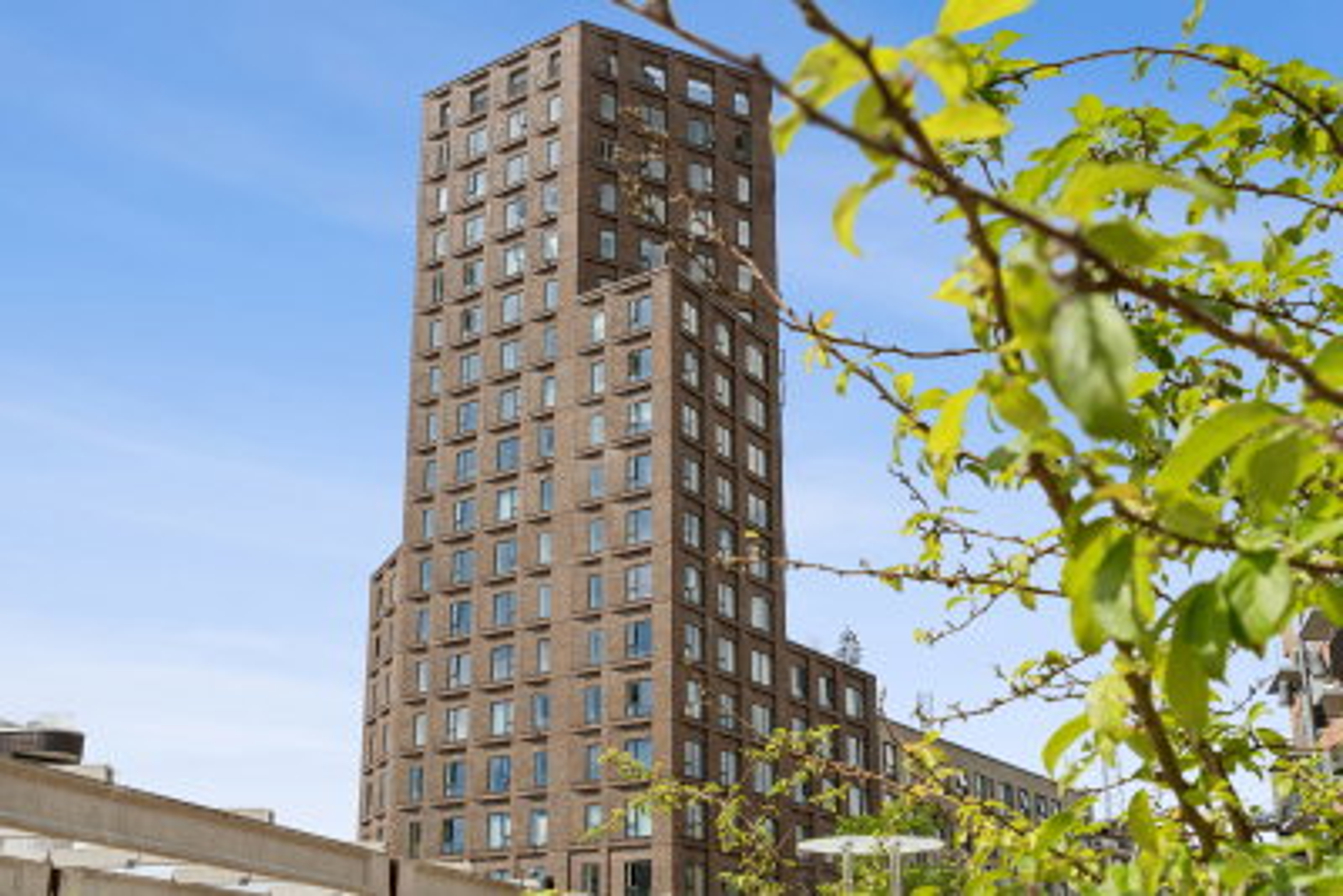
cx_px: 672
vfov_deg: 36.9
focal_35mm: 36
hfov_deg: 53.1
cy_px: 448
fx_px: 1343
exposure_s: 1/800
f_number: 8
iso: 200
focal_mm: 24
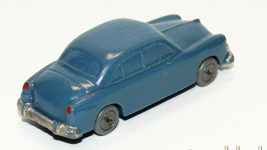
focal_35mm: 172
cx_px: 134
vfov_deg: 7.1
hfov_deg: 12.5
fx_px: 1218
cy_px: 71
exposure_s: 1/30
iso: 100
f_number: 4
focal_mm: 18.6
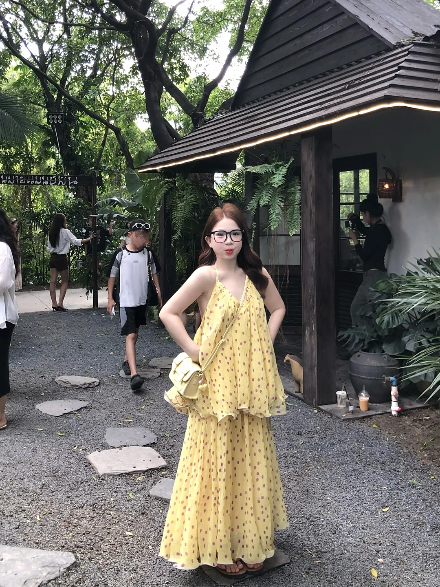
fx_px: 475
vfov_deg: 63.4
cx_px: 220
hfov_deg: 49.7
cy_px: 294
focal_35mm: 28
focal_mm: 3.99
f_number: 1.8
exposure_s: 1/50
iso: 20
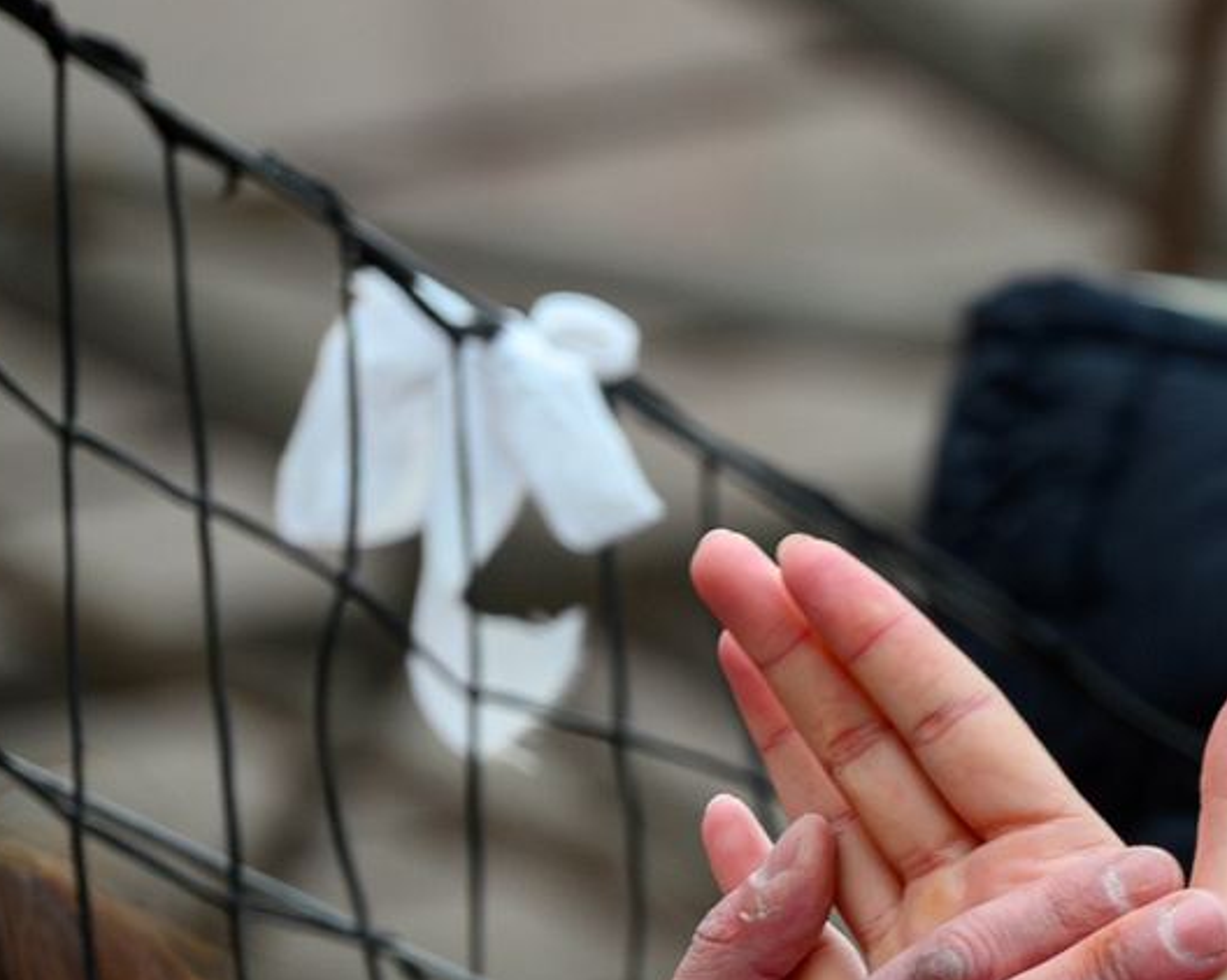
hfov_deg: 3.5
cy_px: 1002
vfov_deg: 2.8
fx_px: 19820
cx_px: 2682
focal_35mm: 546
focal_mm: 120
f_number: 4.5
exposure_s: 1/1000
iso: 640
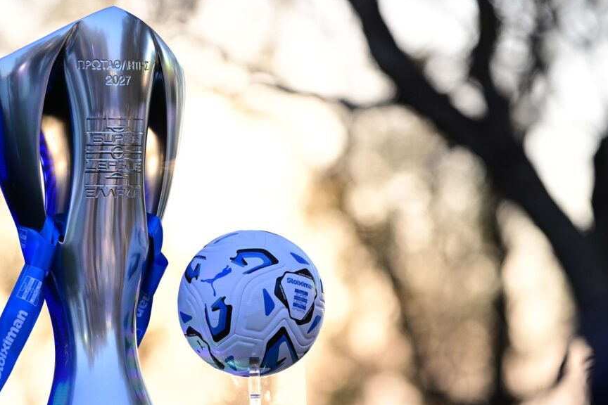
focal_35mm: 160
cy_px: 225
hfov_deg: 12.8
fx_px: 2702
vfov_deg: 8.6
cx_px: 258
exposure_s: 1/13000
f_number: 1.8
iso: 1000
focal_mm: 135
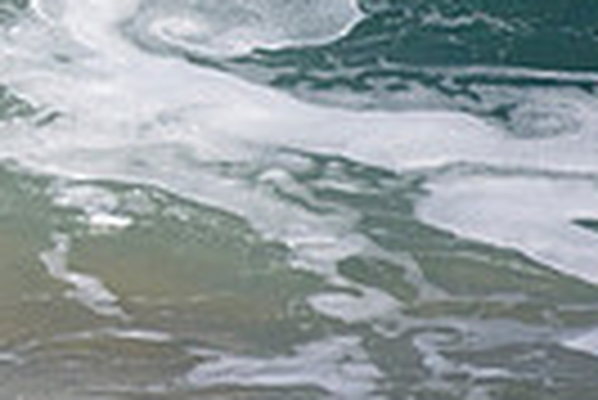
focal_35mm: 3264
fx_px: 54277
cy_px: -249
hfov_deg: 0.6
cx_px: -656
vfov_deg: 0.4
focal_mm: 500
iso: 560
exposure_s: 1/4000
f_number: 5.6
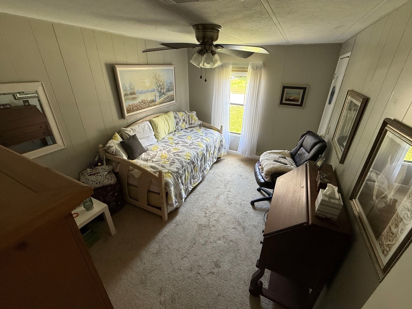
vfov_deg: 81.7
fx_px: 179
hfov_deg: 98.1
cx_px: 213
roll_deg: -1.4
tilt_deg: -24.1
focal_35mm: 15
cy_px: 150
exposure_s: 1/99
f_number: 2.2
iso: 250
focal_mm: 2.22
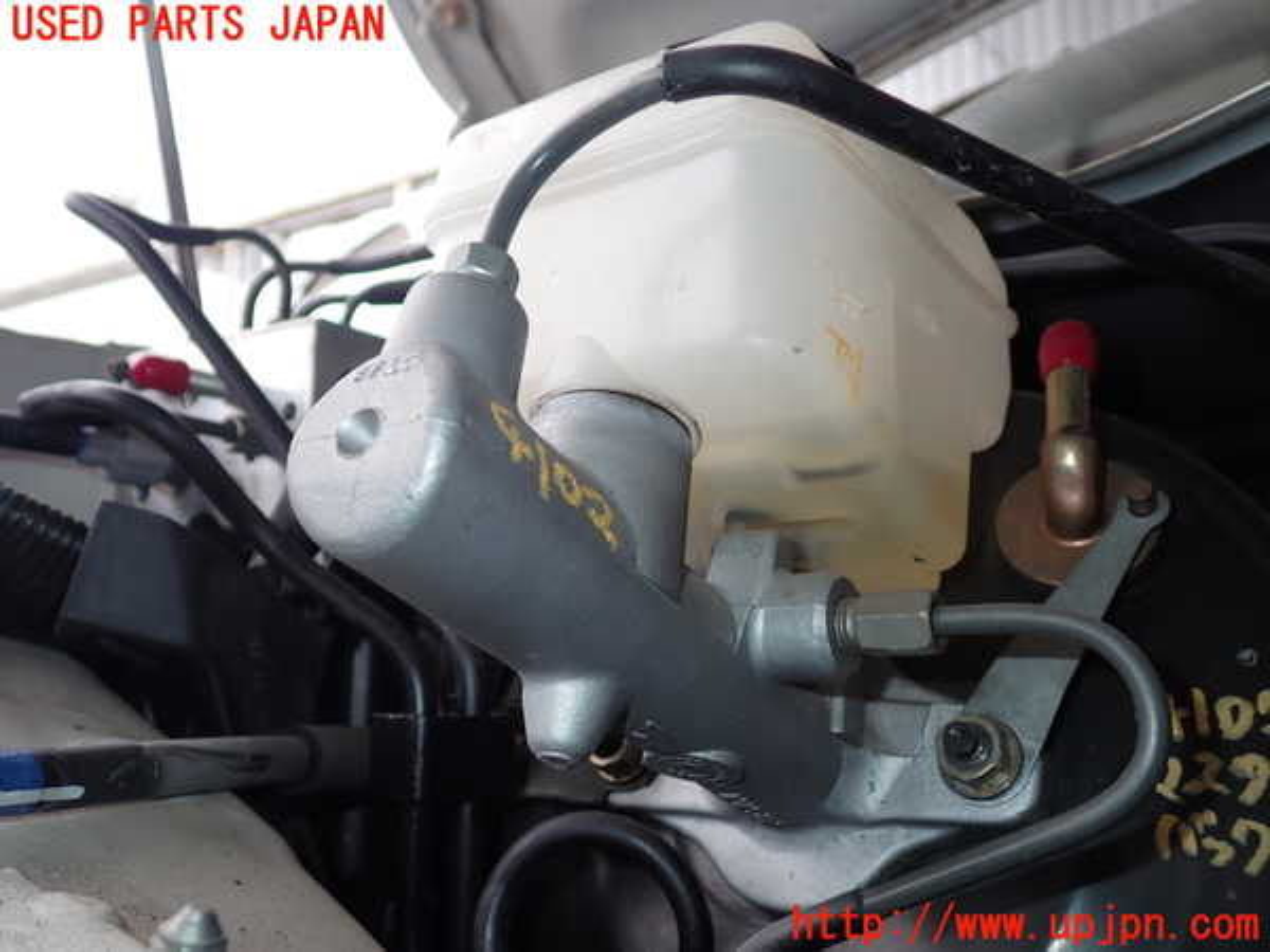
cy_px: 476
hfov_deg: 56.8
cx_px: 635
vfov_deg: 44.2
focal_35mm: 32
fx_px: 1174
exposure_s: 1/400
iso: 100
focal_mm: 5.79
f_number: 2.4
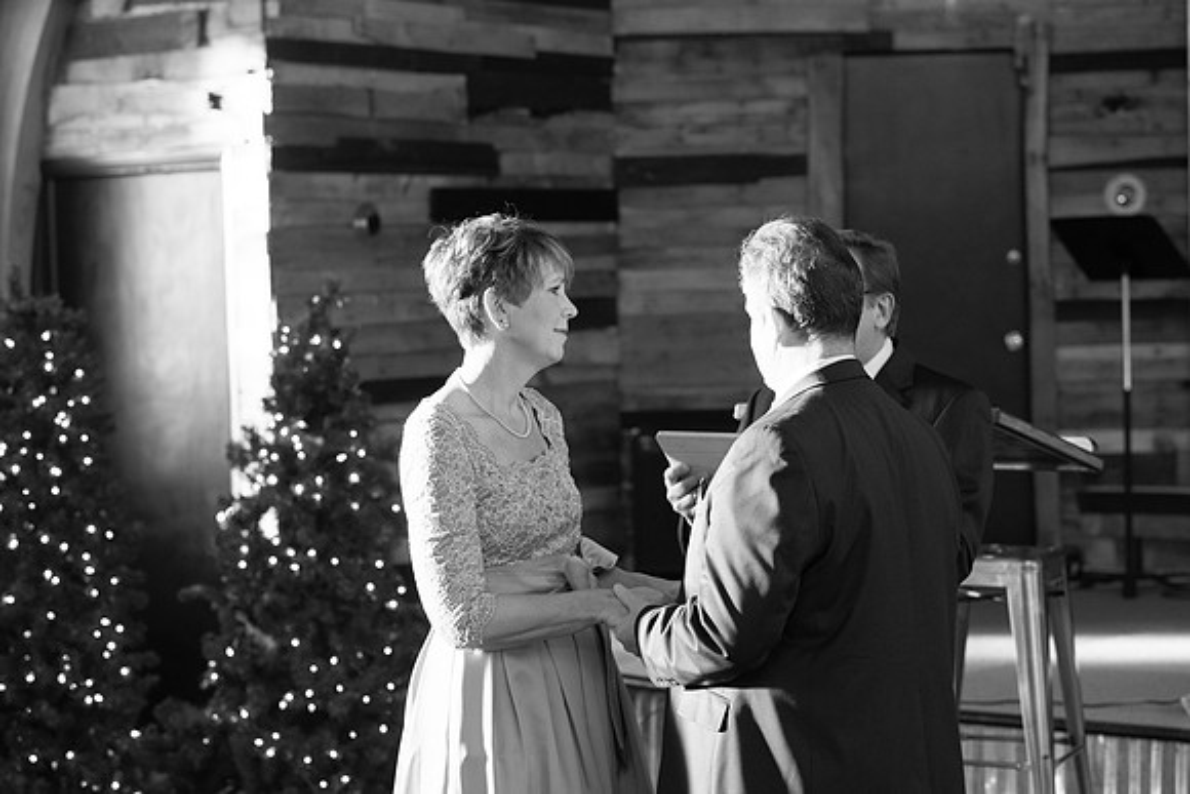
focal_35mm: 85
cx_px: 595
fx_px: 2810
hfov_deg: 23.9
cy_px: 397
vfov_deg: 16.1
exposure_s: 1/160
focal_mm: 85
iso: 500
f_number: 3.5
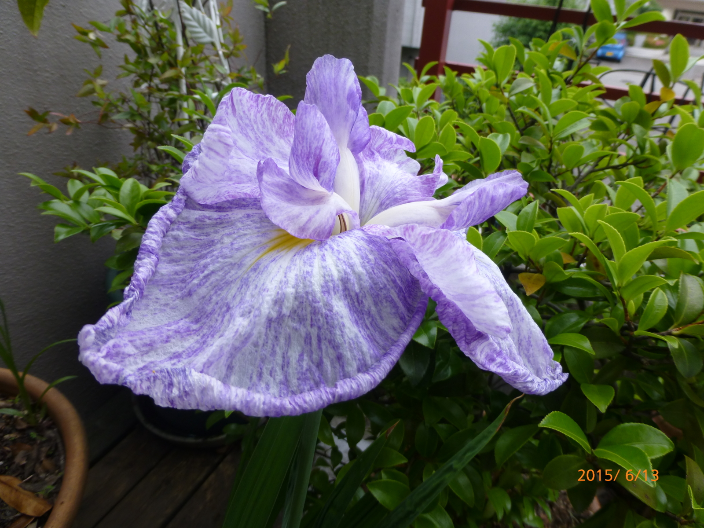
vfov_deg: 56.8
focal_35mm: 24
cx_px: 352
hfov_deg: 71.6
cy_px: 264
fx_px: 488
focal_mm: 4.3
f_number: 3.3
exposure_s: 1/100
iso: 100
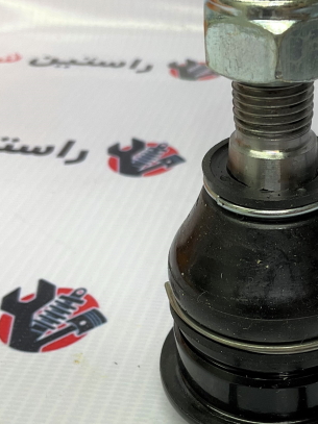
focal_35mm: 57
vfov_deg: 33.7
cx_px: 266
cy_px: 253
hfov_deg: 25.1
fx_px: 699
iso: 32
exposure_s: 1/50
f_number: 1.8
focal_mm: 3
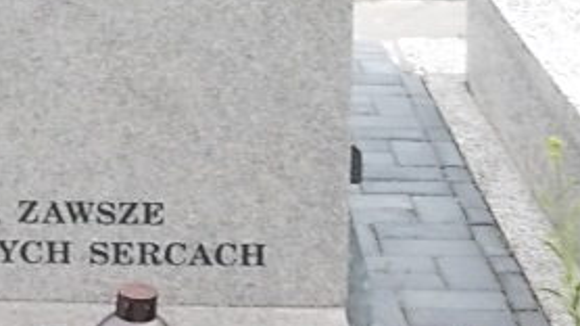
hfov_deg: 16.3
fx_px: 1967
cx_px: -33
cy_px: -161
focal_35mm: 128
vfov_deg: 9.2
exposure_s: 1/40
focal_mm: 7.2
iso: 80
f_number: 3.6
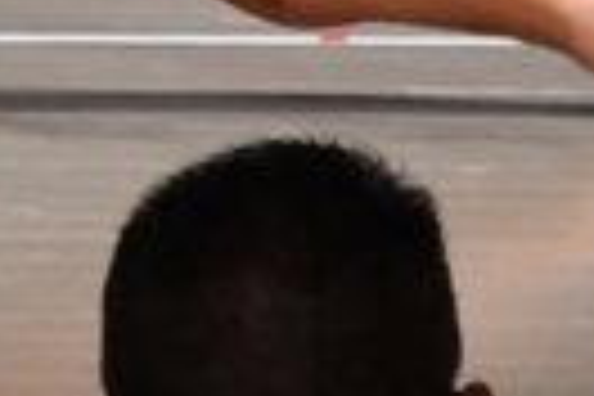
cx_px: -758
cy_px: -639
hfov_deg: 1.2
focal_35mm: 1673
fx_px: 27602
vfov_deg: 0.8
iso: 8000
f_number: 5.6
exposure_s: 1/400
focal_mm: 190
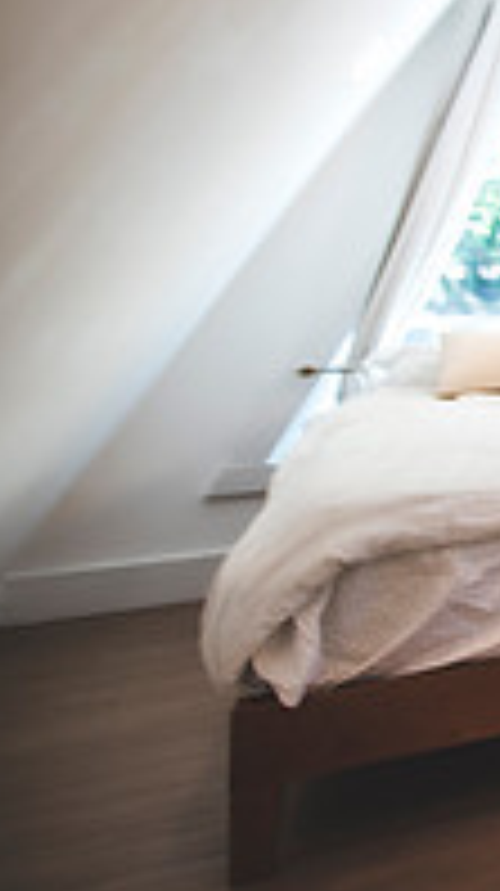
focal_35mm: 44
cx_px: 1273
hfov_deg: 14.1
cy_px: 178
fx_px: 1040
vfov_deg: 44.2
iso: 250
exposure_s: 1/125
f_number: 2.8
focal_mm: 14
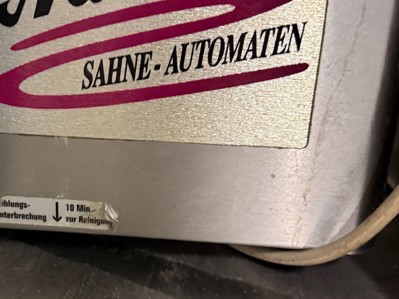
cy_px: 162
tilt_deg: -18.9
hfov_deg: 38.1
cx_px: 108
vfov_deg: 29.7
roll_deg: -1.3
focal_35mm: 49
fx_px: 565
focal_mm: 6.76
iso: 640
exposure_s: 1/33
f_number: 1.78
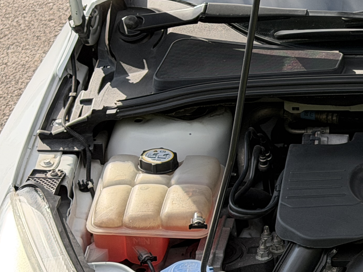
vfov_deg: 10.7
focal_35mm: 139
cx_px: 519
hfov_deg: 13.5
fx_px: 1458
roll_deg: +0.4
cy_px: 183
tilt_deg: -28.7
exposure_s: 1/1980
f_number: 1.78
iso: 100
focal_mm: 6.76
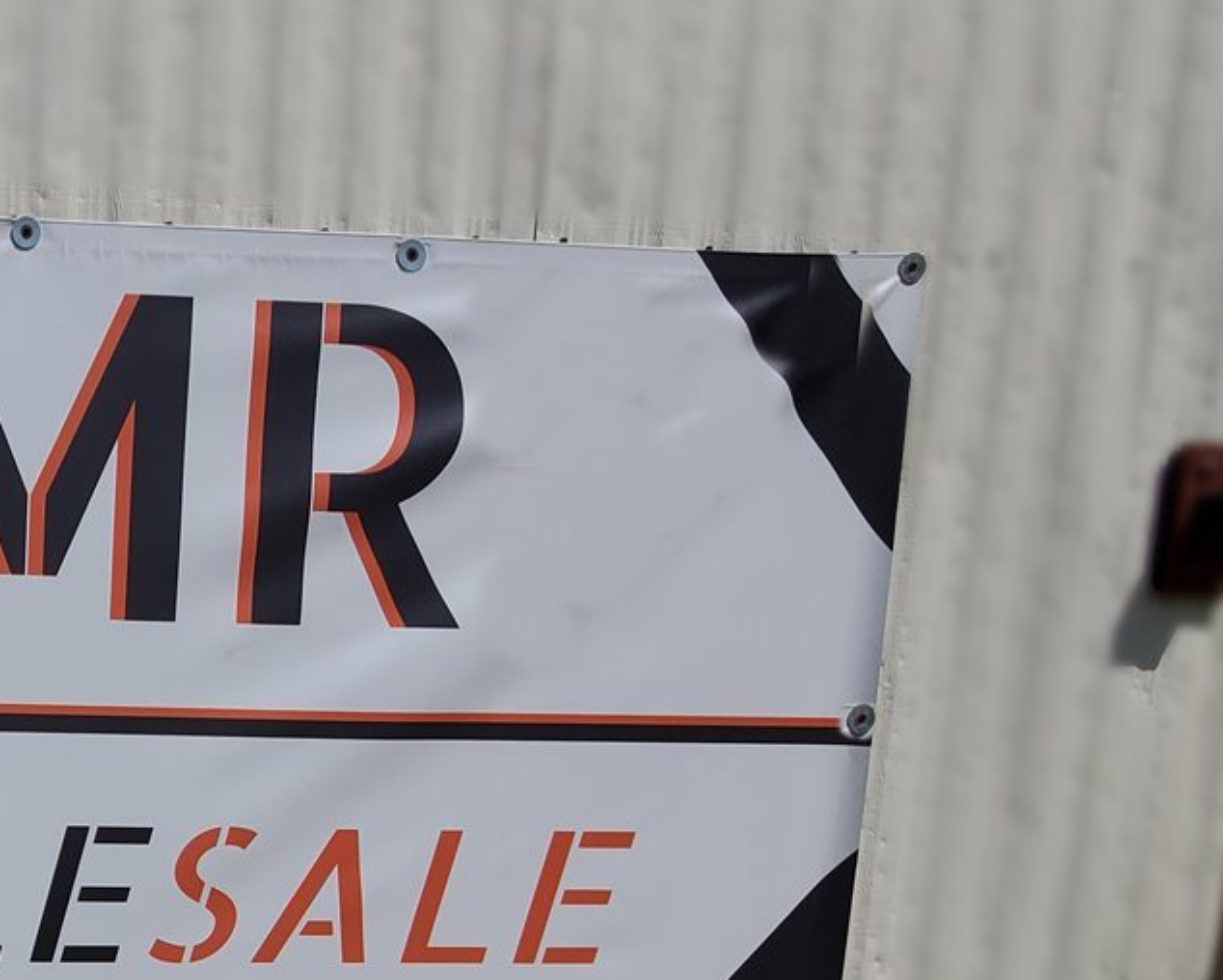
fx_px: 1087
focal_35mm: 30
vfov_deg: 46.4
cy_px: 761
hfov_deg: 46.6
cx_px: -60
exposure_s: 1/3009
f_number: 2.2
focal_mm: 1.8
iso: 50
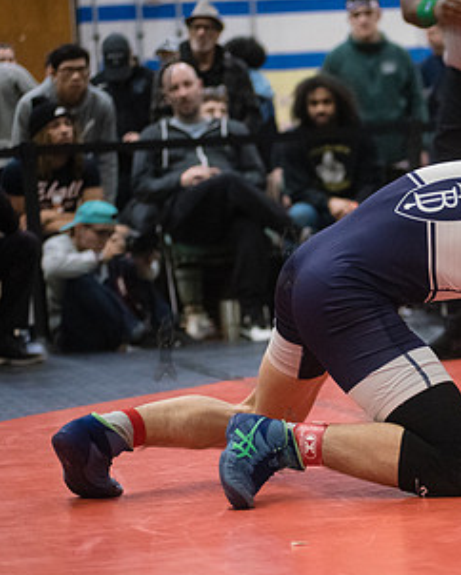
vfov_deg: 13.4
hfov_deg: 10.6
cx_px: 533
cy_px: 347
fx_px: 2453
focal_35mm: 144
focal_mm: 80
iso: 8000
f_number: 3.5
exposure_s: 1/500
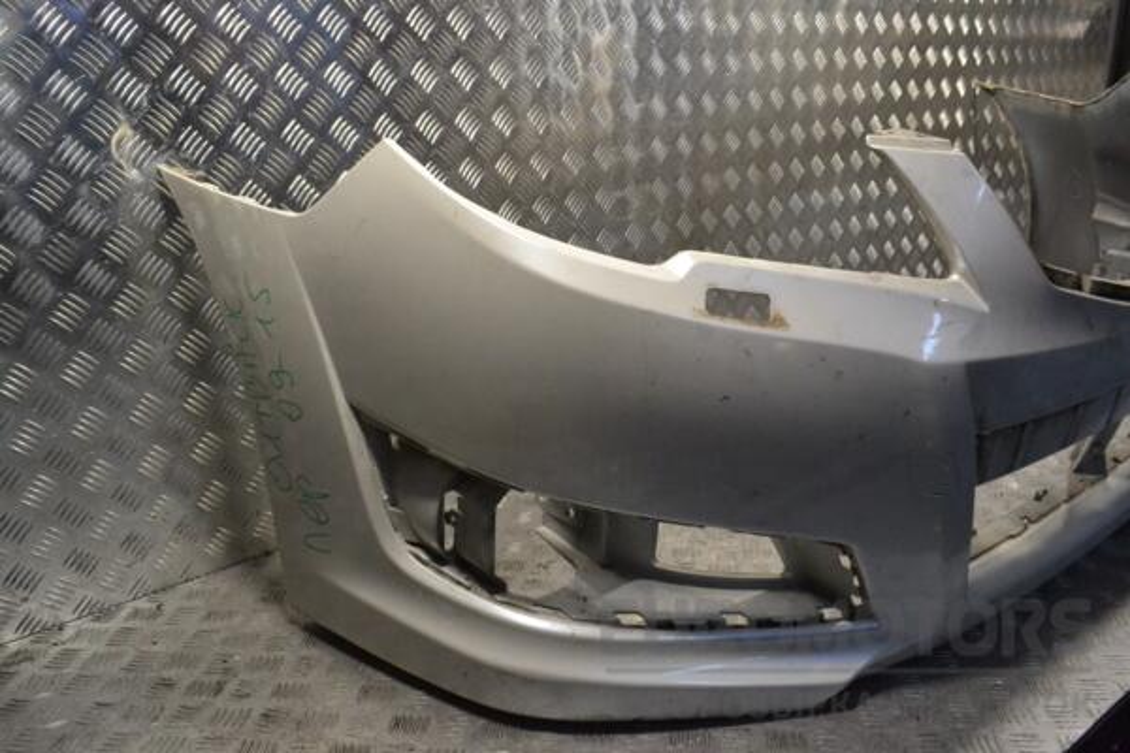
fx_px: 1036
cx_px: 565
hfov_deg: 57.2
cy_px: 376
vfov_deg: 40.0
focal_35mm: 33
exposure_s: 1/320
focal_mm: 22
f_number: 10
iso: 3200
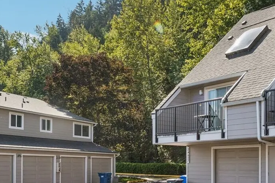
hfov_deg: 39.1
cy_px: 173
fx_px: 368
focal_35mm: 48
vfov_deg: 26.7
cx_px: 227
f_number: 10
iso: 250
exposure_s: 1/160
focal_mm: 13
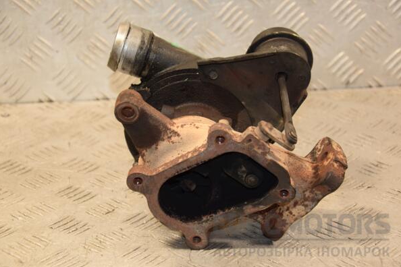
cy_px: 134
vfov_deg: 14.6
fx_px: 1047
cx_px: 200
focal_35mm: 94
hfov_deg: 21.7
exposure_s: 1/125
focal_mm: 62
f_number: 5.3
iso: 800
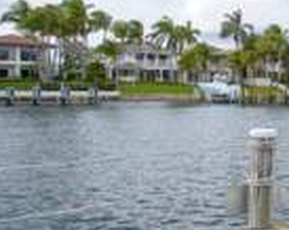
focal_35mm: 56
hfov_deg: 25.5
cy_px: 87
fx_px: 478
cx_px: 430
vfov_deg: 27.0
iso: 125
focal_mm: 17
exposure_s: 1/1600
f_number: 11
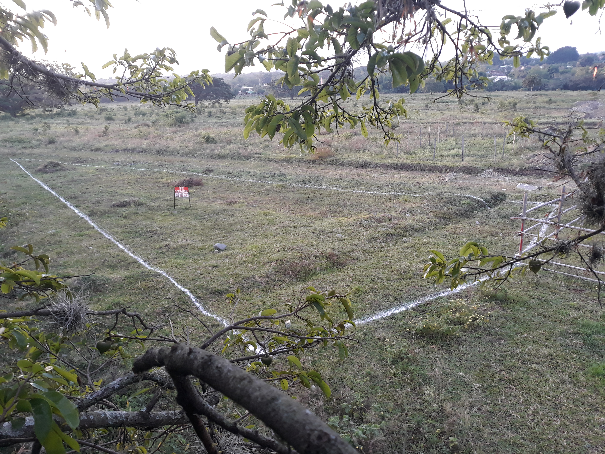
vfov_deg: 51.4
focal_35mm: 27
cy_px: 227
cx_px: 302
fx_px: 472
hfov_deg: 65.3
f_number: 1.7
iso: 50
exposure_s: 1/50
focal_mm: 3.71
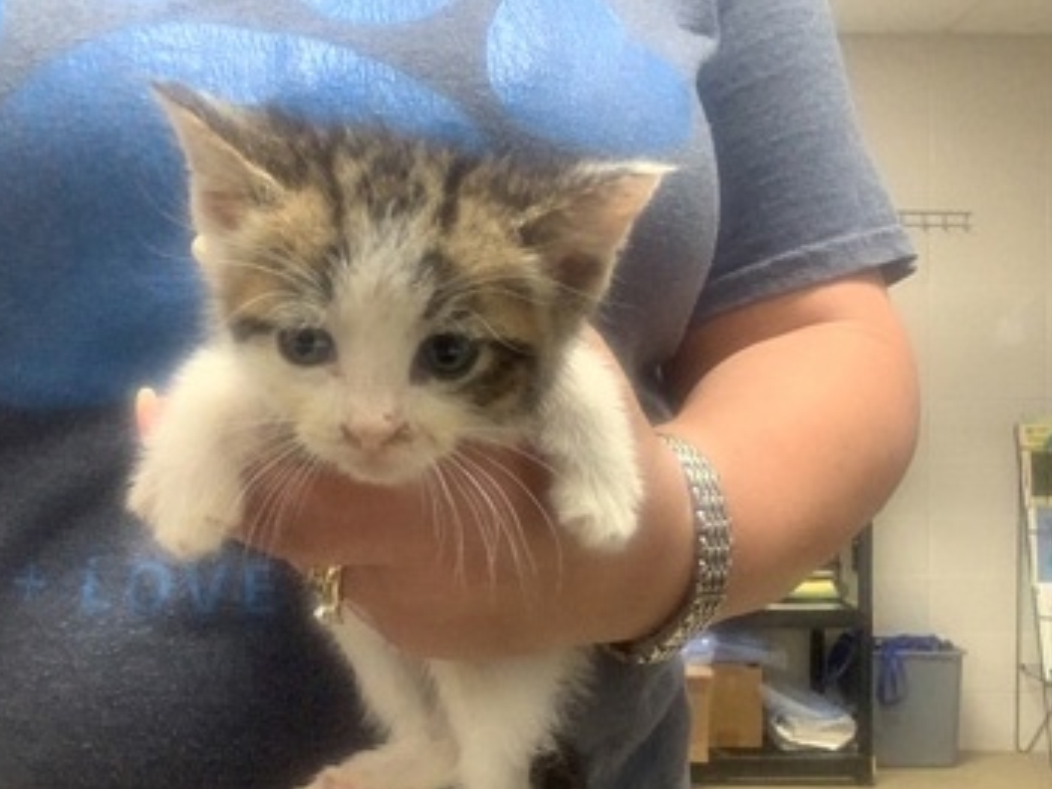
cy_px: 465
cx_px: 439
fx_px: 1124
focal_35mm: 37
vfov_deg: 38.5
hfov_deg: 49.9
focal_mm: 2.15
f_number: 2.4
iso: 400
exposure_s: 1/60
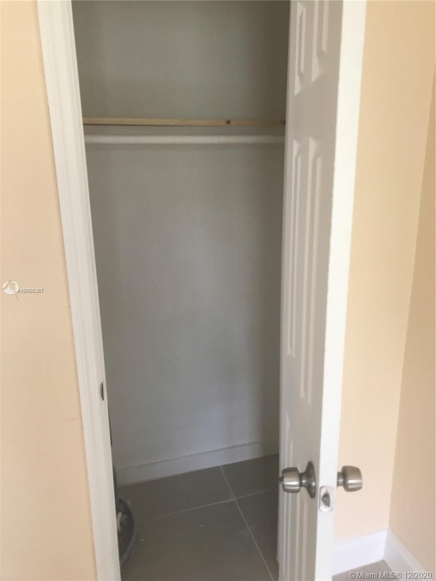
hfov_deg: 49.7
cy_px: 290
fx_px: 470
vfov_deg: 63.4
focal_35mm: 28
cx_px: 218
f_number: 1.8
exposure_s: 1/45
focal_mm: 3.99
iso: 64
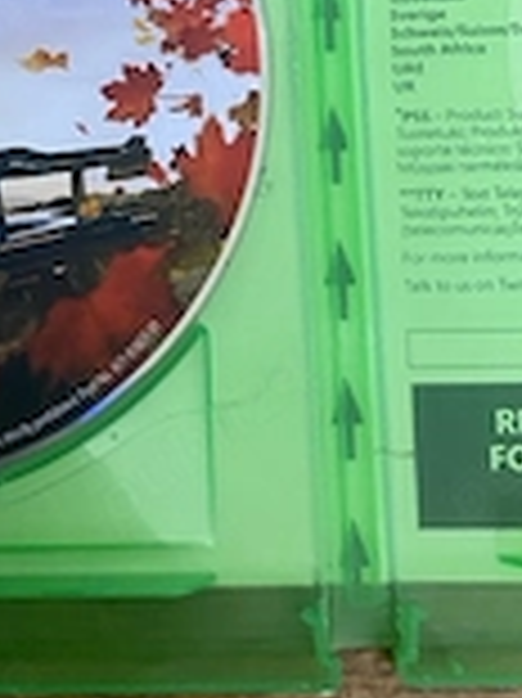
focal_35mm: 67
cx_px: -18
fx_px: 1349
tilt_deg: -80.7
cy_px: 117
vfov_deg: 28.2
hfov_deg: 21.1
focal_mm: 4.25
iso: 500
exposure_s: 1/33
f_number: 1.8
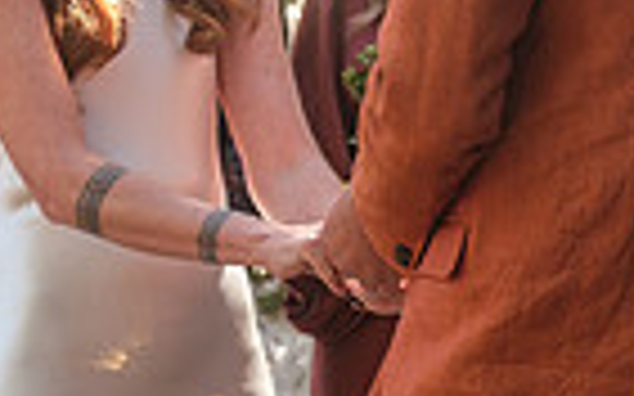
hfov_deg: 6.6
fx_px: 5441
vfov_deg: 4.2
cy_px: 61
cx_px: 778
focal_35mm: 315
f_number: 4
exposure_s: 1/140
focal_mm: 50
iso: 400
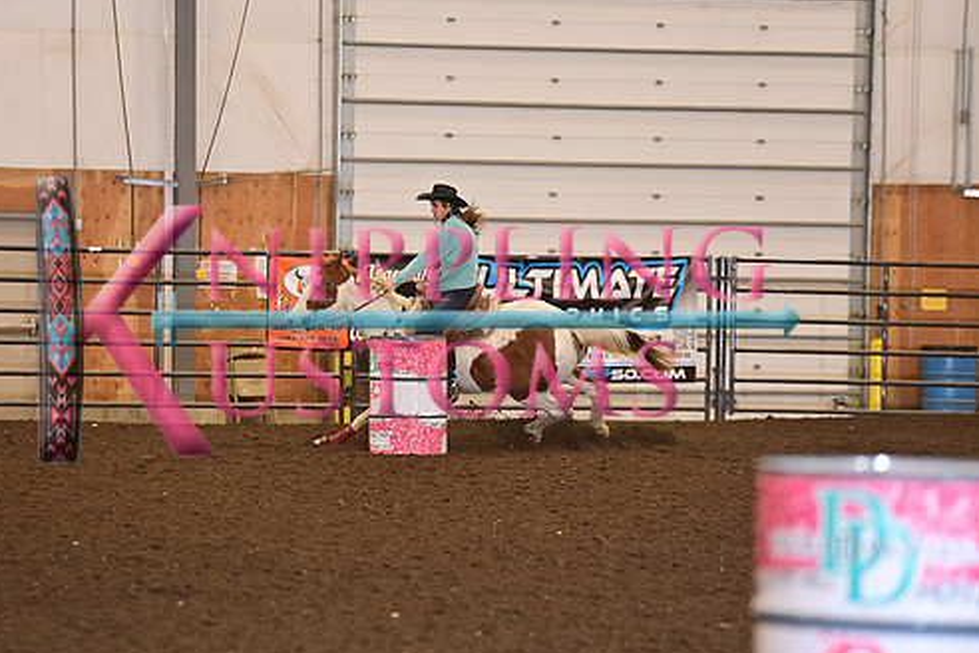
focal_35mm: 236
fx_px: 6417
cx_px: 406
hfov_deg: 8.7
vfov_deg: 5.8
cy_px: 318
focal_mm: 200
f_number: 3.5
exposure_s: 1/250
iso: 1600
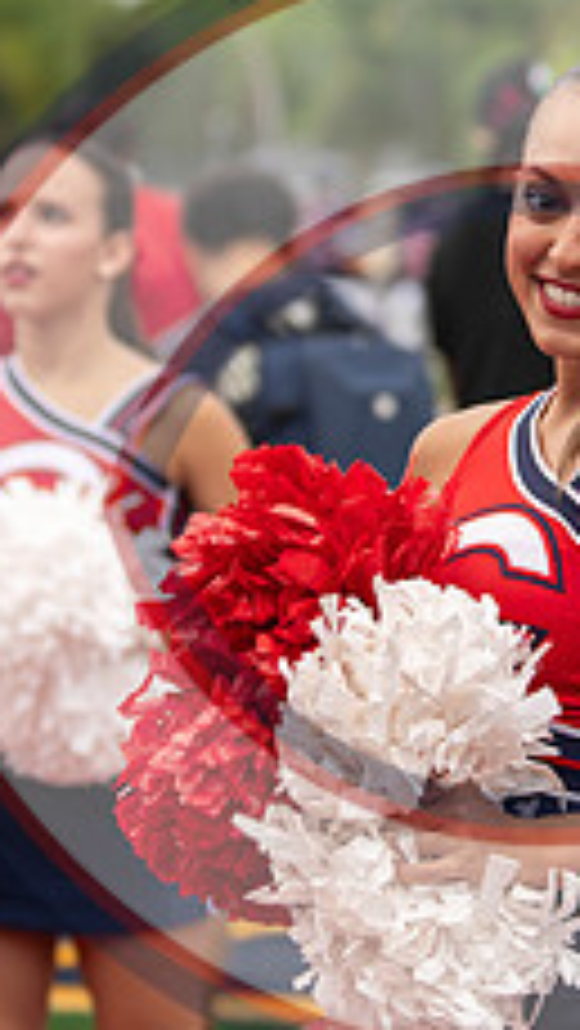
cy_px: 399
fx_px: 6691
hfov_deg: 5.0
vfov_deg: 8.8
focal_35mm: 245
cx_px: 530
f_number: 2.8
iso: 640
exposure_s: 1/1000
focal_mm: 72
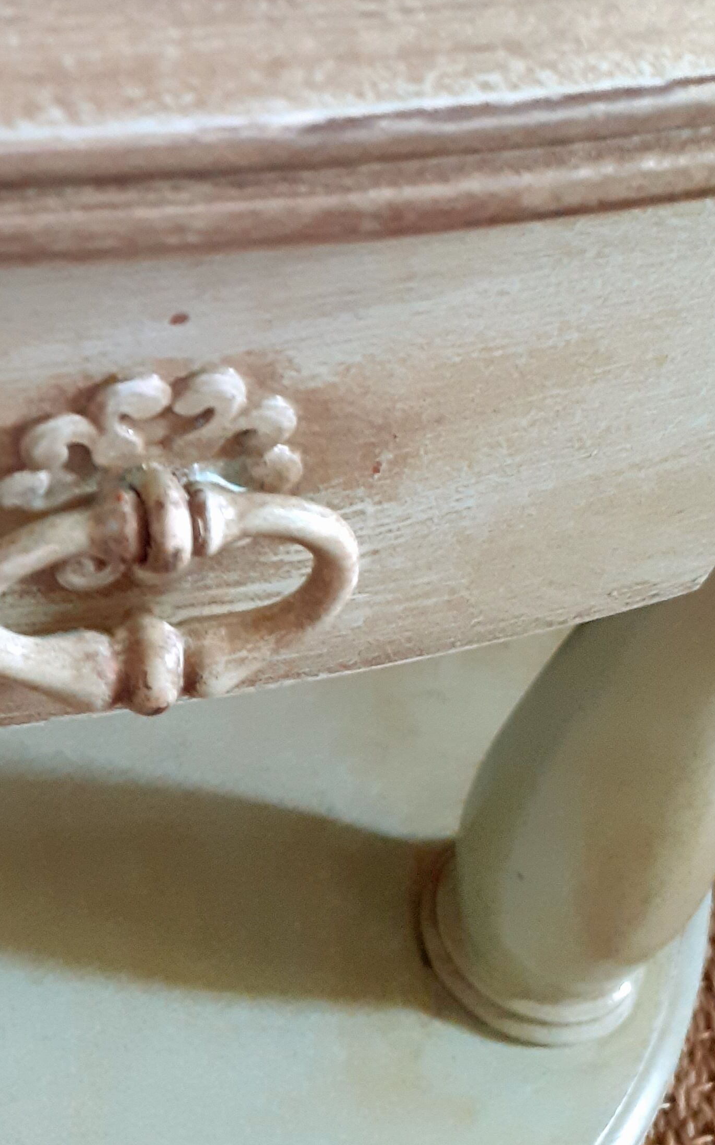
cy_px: 287
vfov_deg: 36.7
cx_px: 64
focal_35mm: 54
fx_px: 1684
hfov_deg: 23.3
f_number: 1.9
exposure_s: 1/25
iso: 200
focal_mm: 3.6
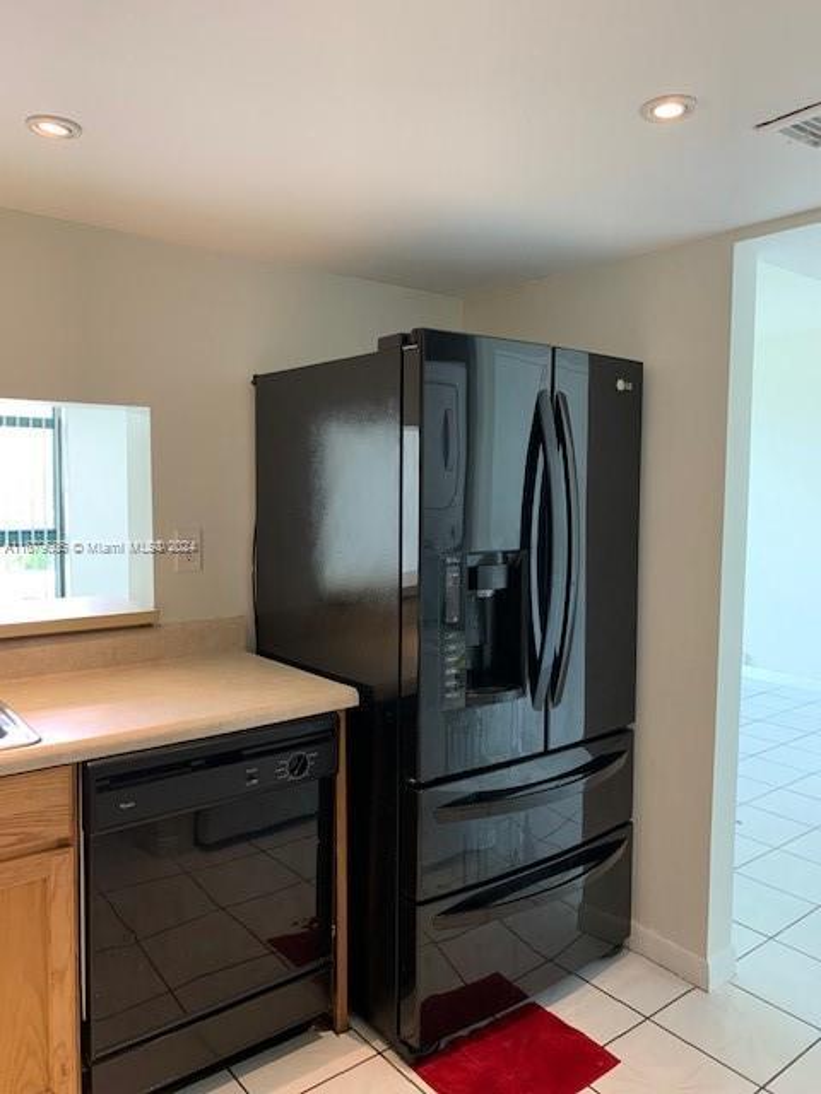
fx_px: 822
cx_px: 410
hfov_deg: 53.1
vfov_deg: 67.3
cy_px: 547
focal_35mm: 26
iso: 125
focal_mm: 4.25
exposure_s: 1/60
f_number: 1.8
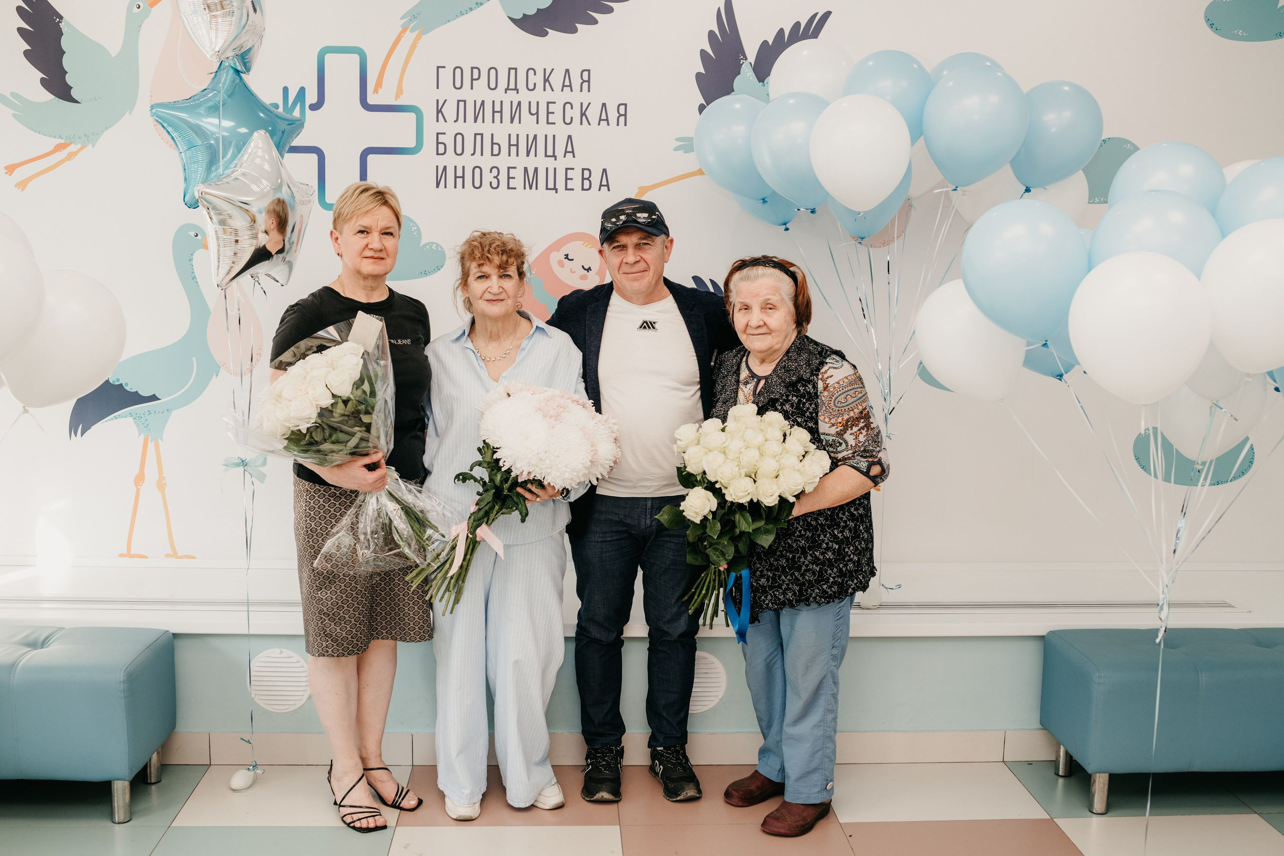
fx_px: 1313
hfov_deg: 52.1
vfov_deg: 36.1
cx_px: 642
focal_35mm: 37
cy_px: 428
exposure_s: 1/160
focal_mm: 35
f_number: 4
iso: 320
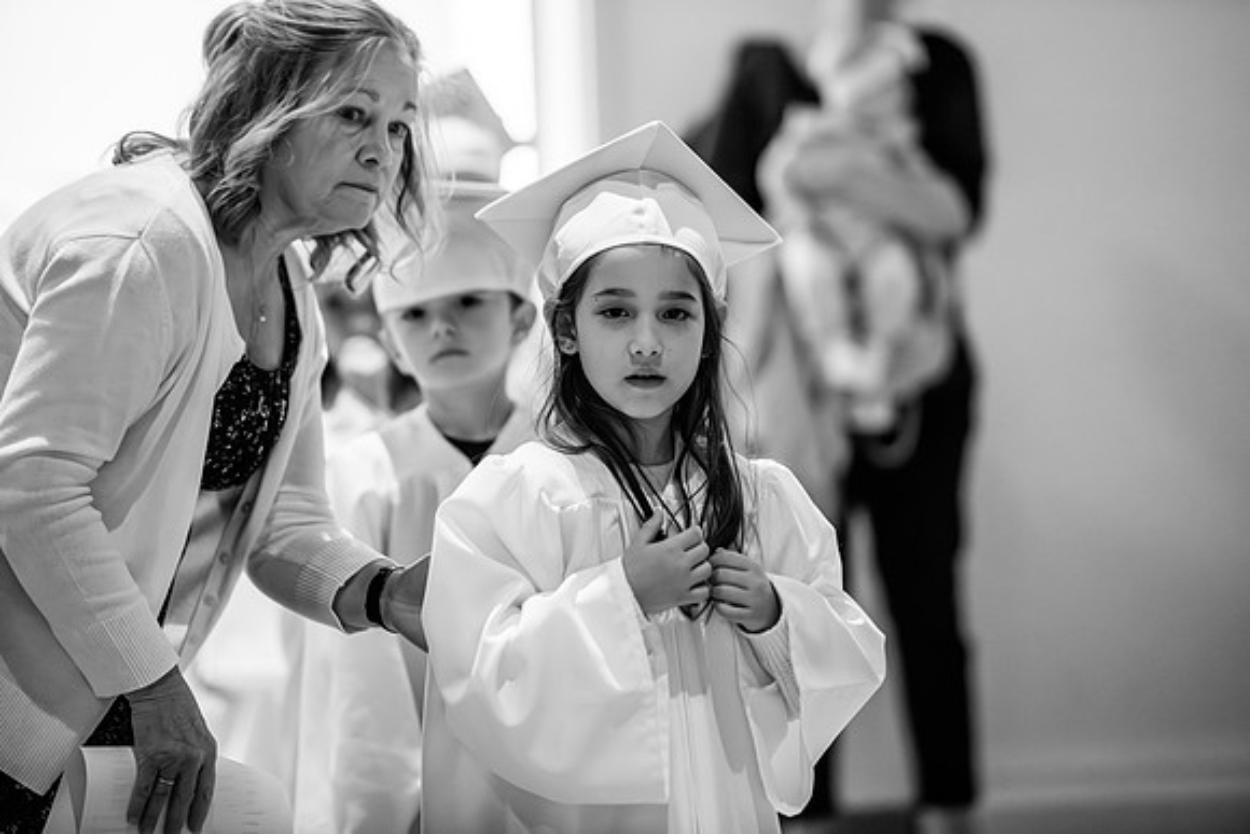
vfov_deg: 7.4
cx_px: 625
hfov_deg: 11.1
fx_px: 6425
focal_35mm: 185
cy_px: 417
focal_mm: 185
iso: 1600
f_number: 2.8
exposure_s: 1/200
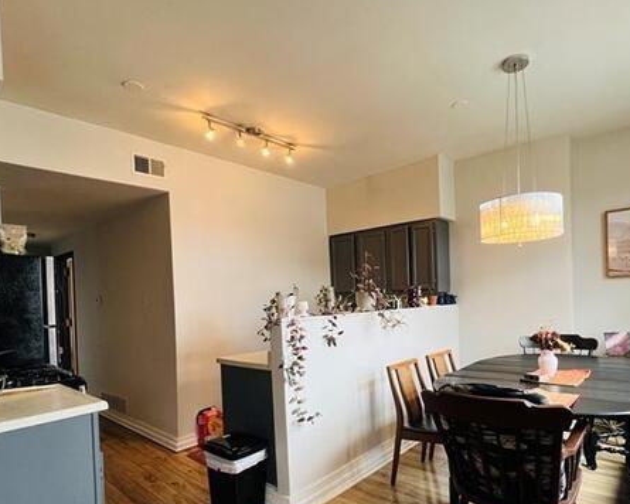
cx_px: 353
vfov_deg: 70.1
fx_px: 354
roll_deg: +2.4
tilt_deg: -1.0
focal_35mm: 19
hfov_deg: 82.9
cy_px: 304
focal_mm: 1.57
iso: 200
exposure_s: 1/120
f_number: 1.8
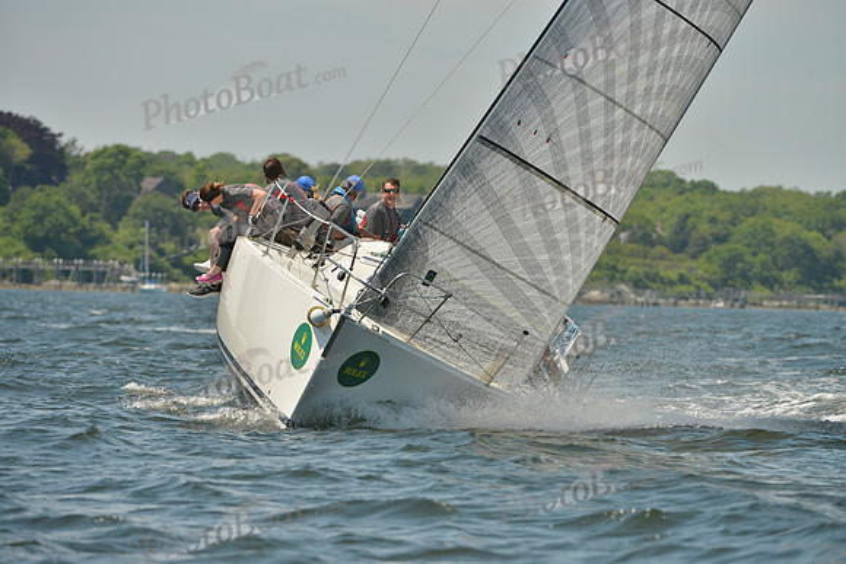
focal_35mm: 310
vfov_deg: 4.4
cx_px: 423
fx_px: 7286
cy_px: 282
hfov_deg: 6.6
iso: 280
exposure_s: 1/1250
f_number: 7.1
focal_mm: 310
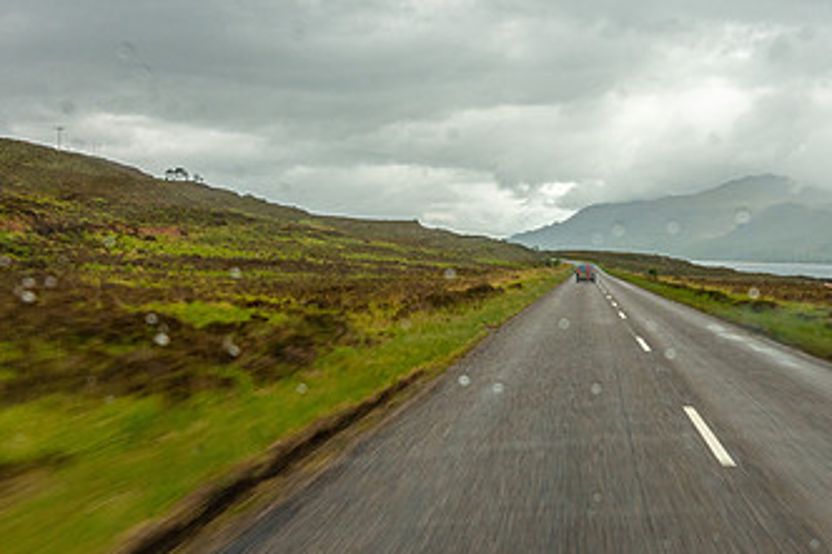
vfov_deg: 31.8
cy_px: 242
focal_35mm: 42
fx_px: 970
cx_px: 576
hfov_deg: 45.5
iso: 125
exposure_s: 1/50
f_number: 7.1
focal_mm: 8.8
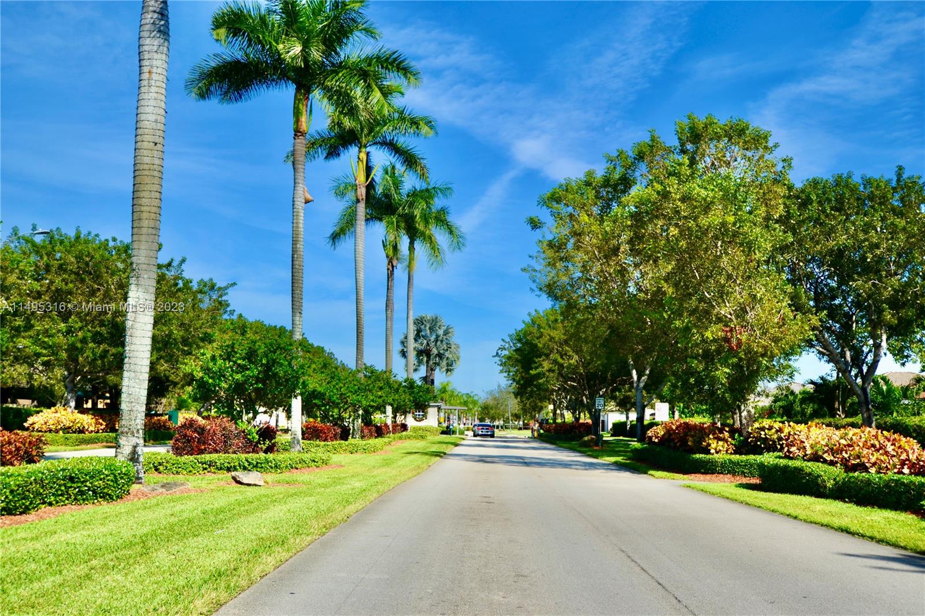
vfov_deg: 36.9
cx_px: 462
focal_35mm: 36
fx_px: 925
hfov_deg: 53.1
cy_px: 308
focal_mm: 24
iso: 100
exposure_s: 1/250
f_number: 8
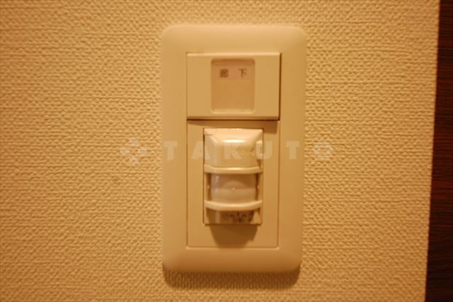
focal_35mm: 22
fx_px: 283
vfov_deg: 56.1
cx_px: 226
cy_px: 151
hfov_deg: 77.4
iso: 800
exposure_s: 1/30
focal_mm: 15
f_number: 5.6
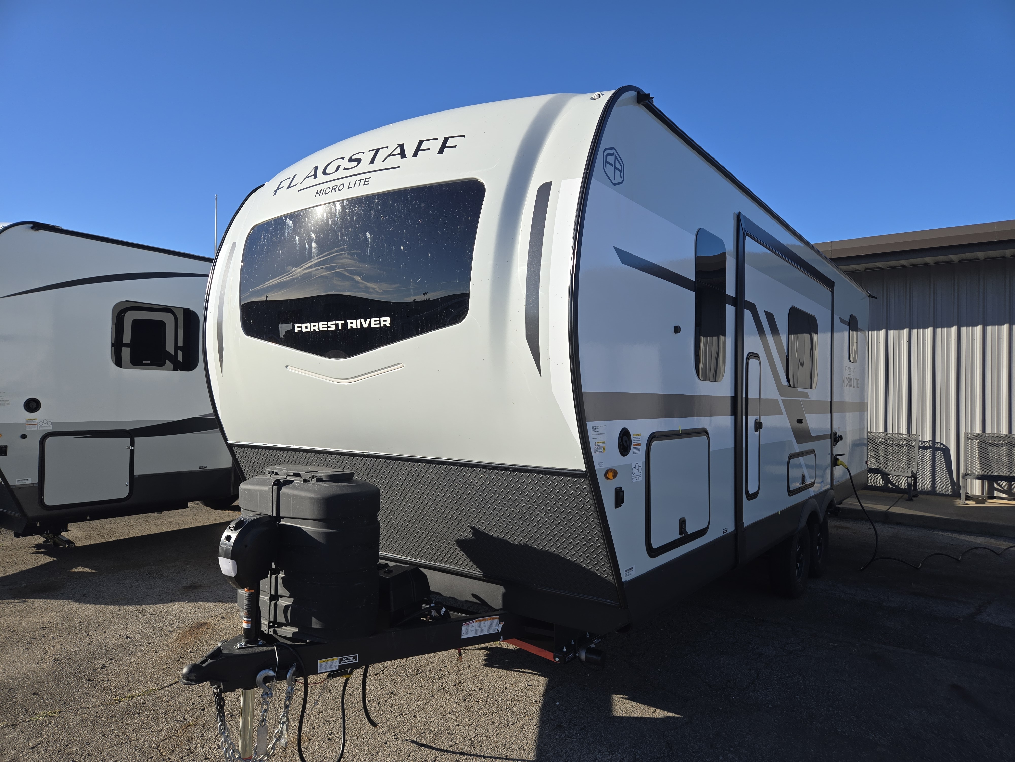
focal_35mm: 23
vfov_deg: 58.9
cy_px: 381
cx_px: 508
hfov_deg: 73.9
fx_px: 674
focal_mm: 5.4
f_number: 1.8
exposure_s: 1/1493
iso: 25
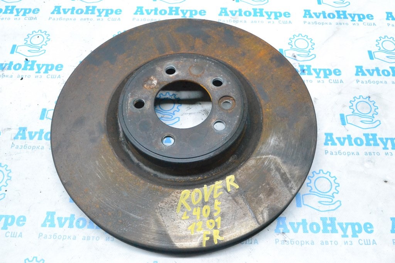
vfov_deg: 40.0
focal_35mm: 33
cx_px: 198
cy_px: 132
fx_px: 362
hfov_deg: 57.2
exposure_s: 1/160
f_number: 9
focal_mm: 22
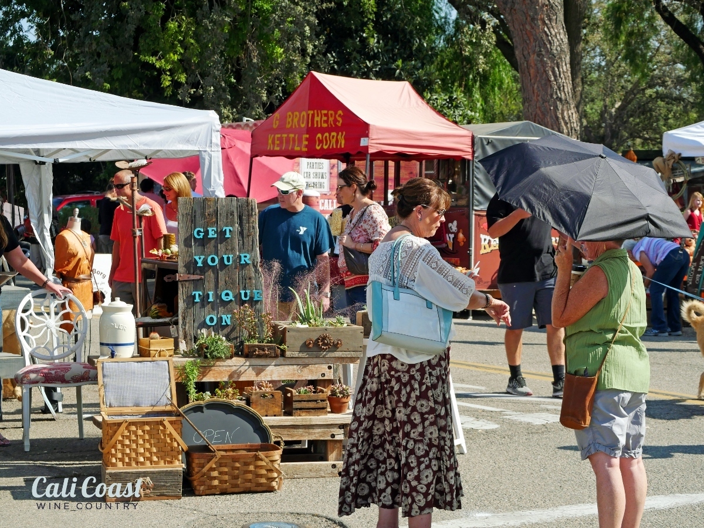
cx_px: 352
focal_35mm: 90
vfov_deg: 16.4
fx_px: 1830
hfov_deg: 21.8
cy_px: 264
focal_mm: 45
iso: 200
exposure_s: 1/640
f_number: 5.6
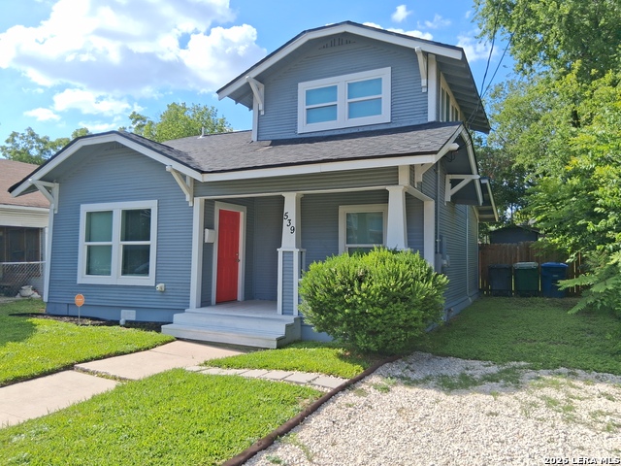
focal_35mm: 26
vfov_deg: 53.1
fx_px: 466
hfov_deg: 67.3
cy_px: 233
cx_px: 310
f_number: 1.8
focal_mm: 3.98
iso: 25
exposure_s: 1/736
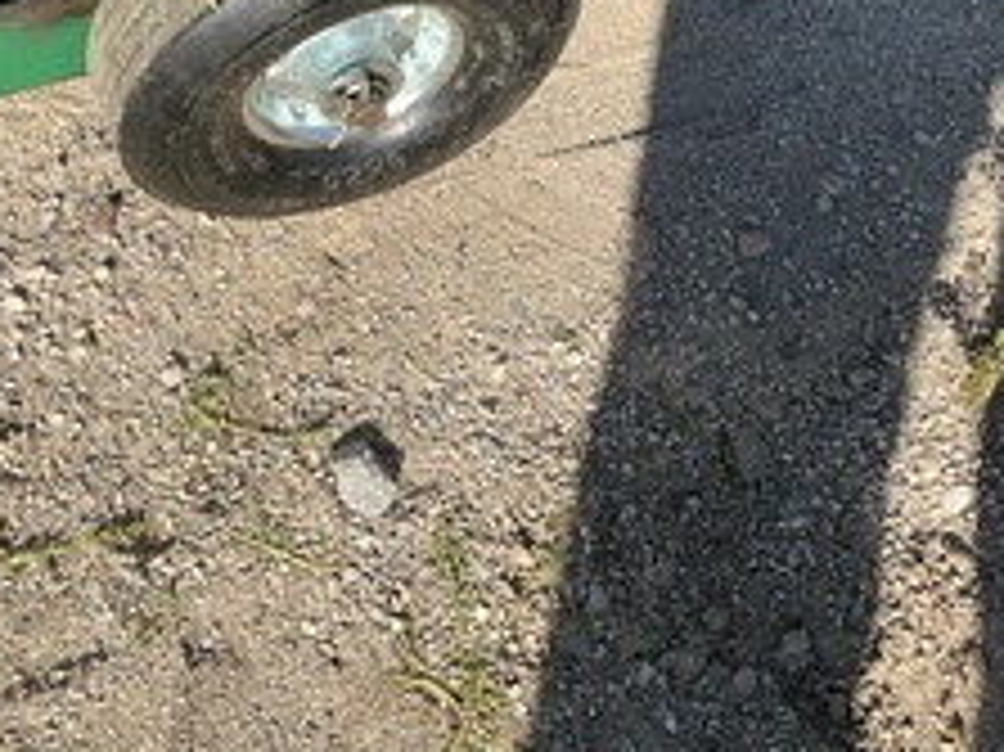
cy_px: 113
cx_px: 351
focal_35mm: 52
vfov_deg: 27.3
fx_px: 1507
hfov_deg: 36.5
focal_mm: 3
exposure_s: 1/1311
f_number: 1.8
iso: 25
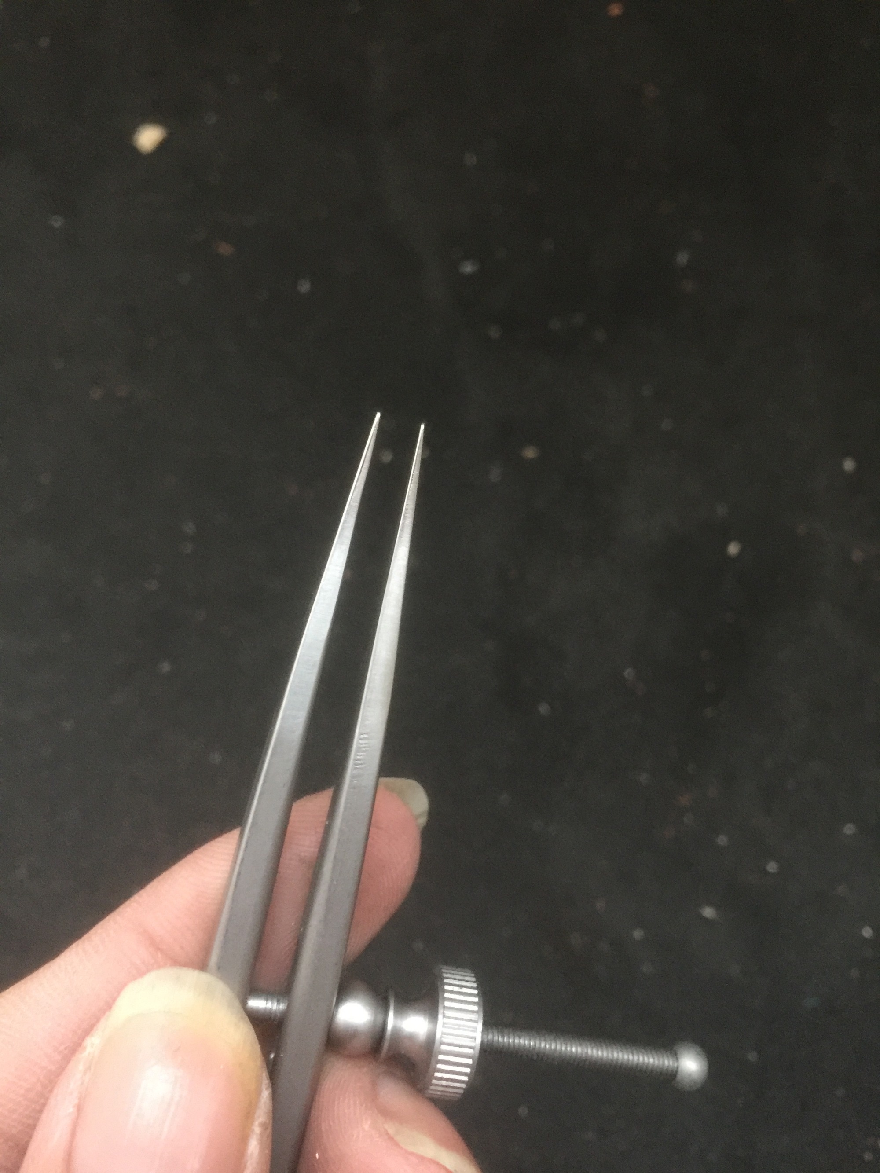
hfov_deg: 48.2
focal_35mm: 29
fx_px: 983
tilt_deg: -75.8
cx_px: 440
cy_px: 586
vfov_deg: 61.7
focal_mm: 4.15
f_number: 2.2
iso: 160
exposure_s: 1/8
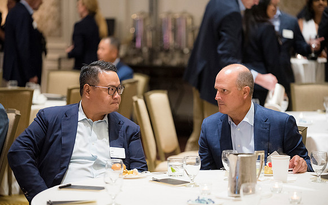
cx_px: 163
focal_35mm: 154
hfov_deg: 13.6
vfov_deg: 8.5
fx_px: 1377
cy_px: 108
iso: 2500
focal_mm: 150
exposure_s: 1/125
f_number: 2.8
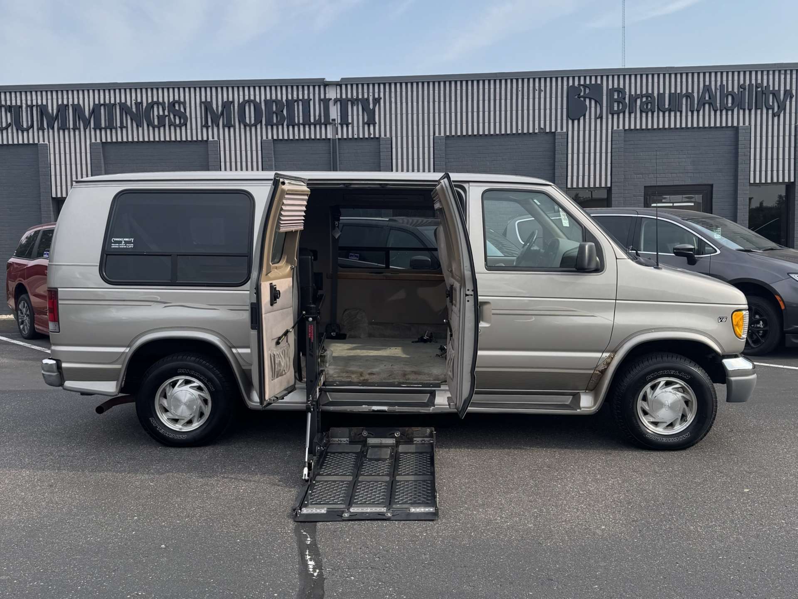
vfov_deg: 56.8
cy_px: 300
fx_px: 553
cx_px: 399
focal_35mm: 24
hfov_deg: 71.6
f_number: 1.78
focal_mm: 6.76
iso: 80
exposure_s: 1/3597
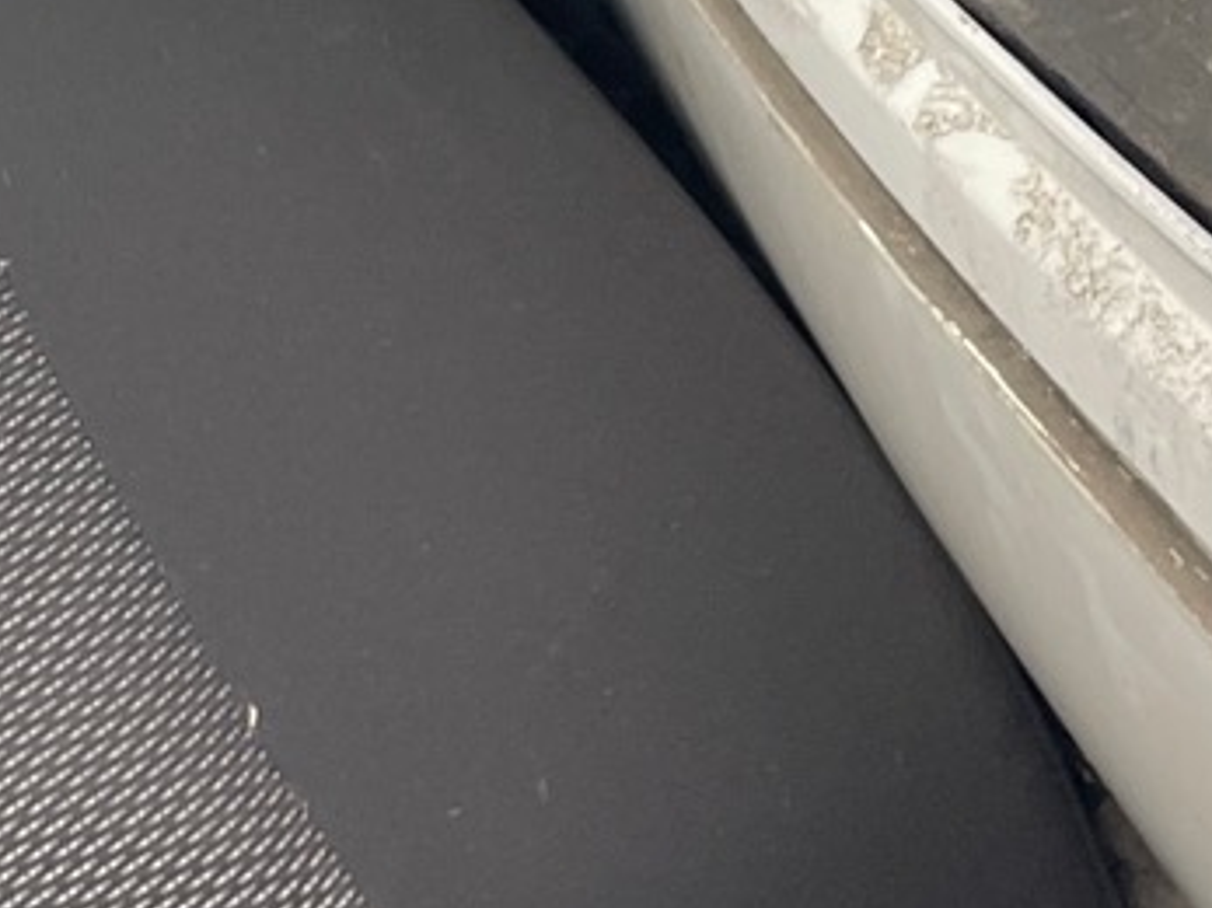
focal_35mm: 135
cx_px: 1020
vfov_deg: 10.7
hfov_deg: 14.5
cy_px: -300
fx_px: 4725
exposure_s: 1/79
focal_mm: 4.2
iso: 125
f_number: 1.6
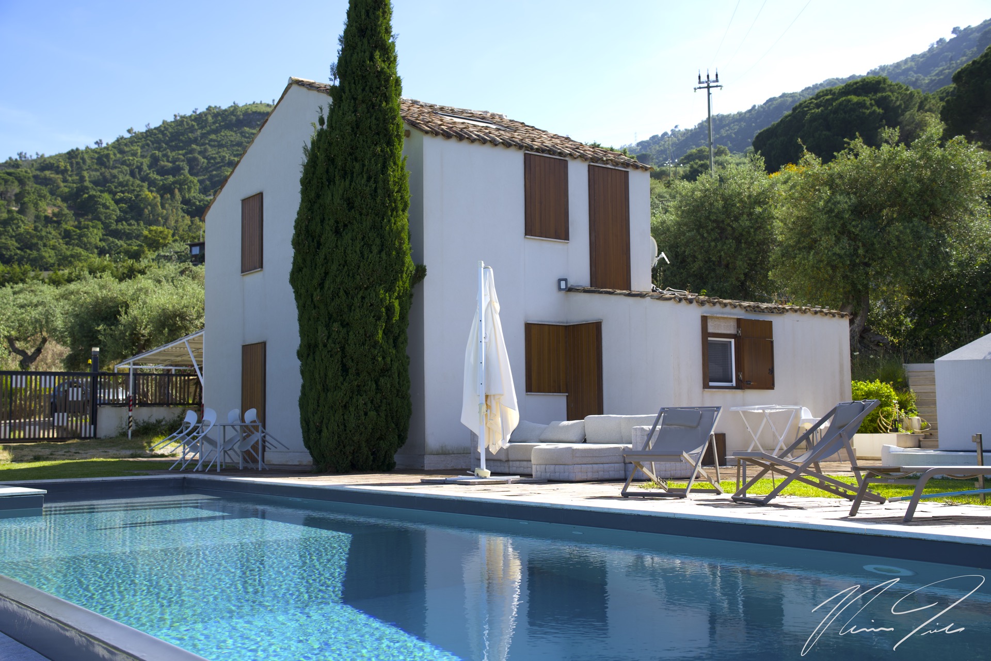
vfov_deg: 32.6
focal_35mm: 41
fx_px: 1129
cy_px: 330
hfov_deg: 47.4
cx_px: 496
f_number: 5
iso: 100
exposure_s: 1/400
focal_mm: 41
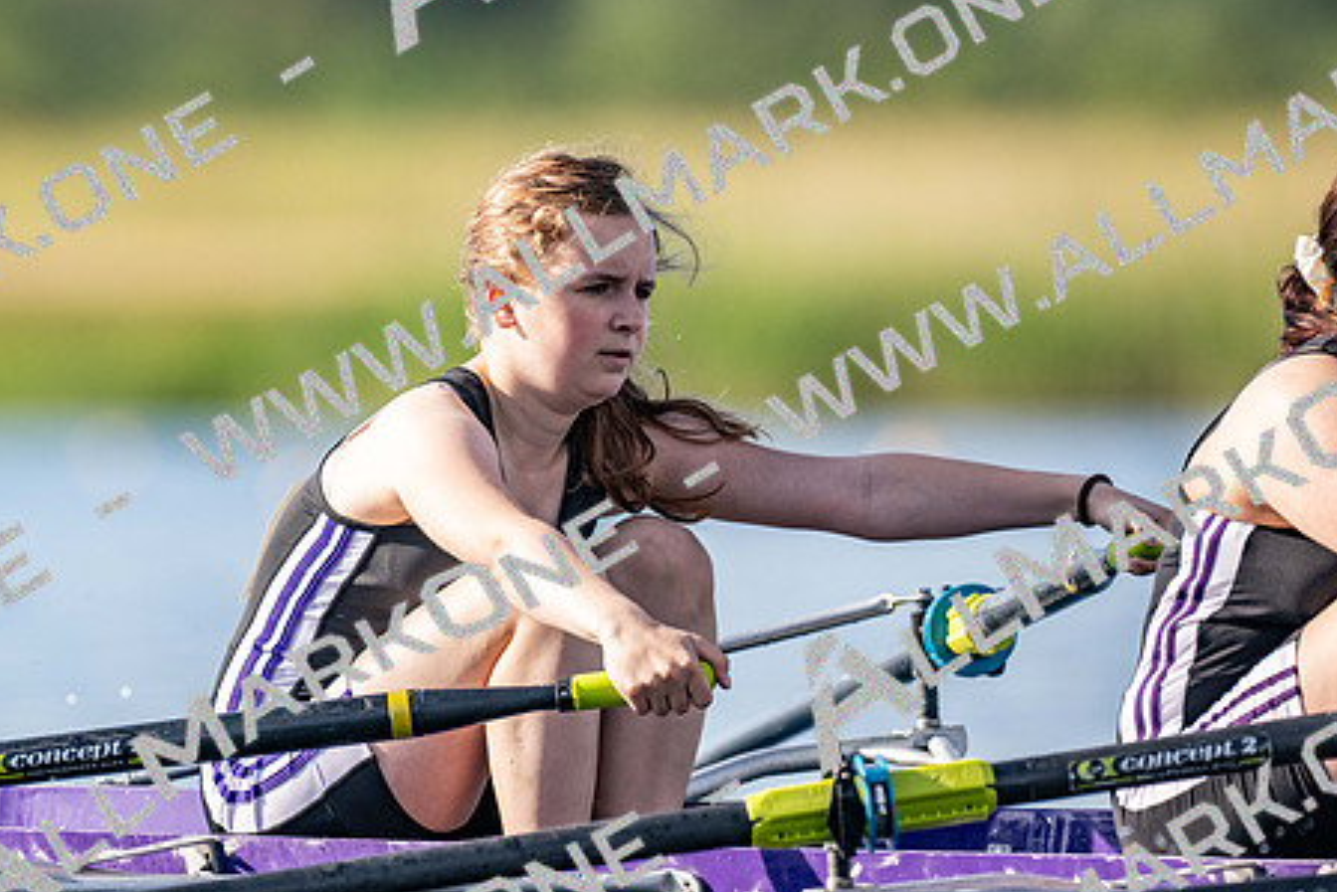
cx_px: 549
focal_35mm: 777
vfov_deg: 1.8
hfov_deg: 2.7
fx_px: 28865
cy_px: 491
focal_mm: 600
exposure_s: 1/2500
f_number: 5.6
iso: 640
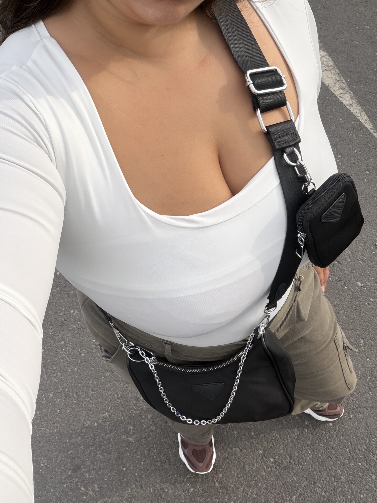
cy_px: 252
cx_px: 188
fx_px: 436
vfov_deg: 60.0
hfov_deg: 46.8
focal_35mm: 30
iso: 25
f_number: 1.9
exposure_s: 1/761
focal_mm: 2.71
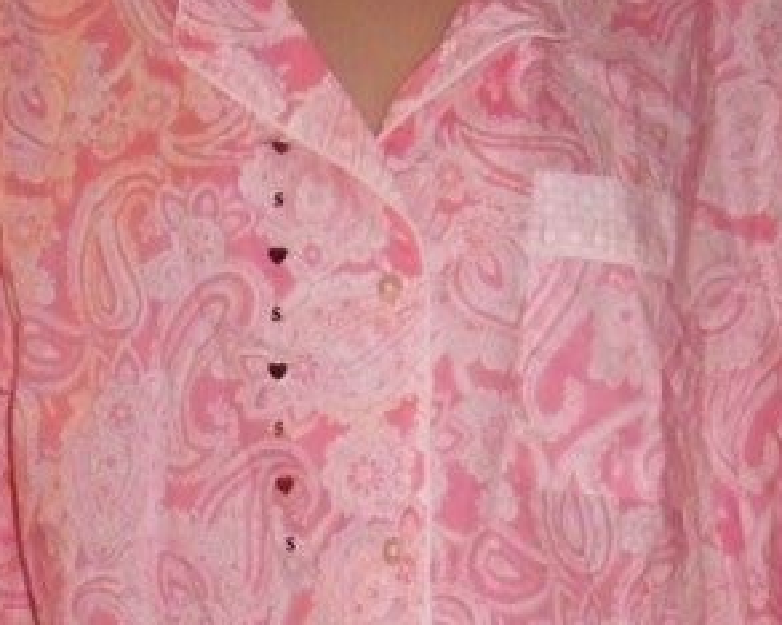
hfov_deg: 20.0
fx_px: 2220
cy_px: 710
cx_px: 443
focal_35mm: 96
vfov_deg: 15.5
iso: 160
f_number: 2.7
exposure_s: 1/64
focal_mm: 6
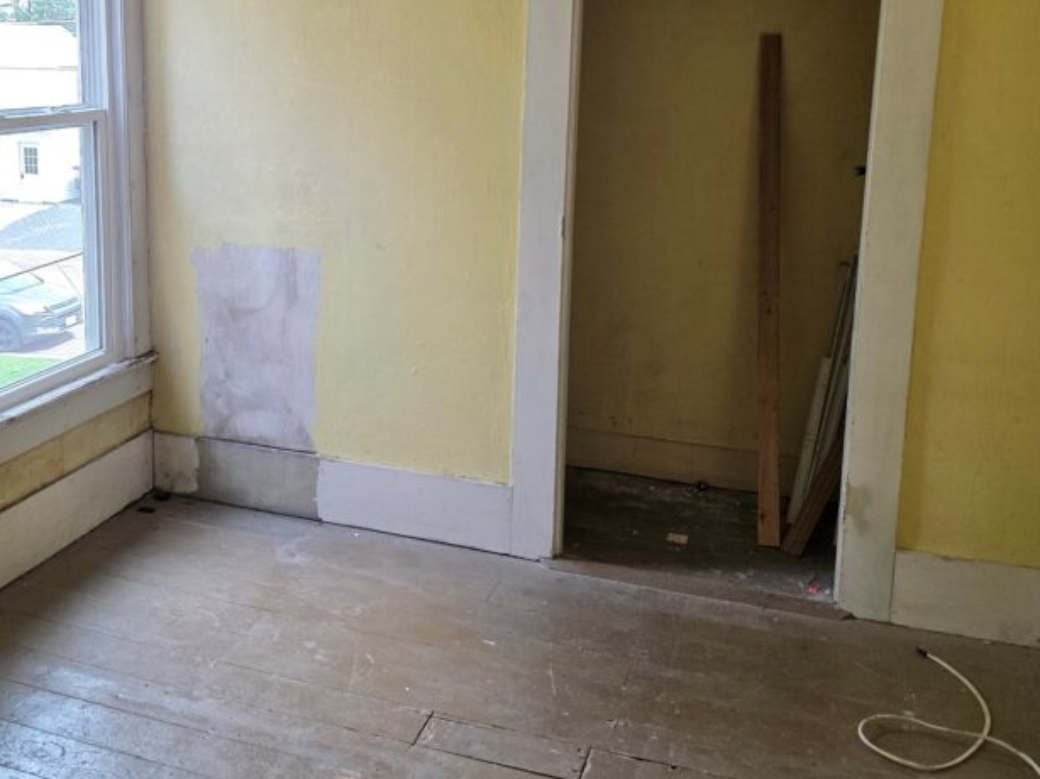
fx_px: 1201
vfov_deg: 35.6
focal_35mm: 40
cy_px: 268
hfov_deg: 46.3
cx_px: 372
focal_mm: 6.3
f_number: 1.7
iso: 200
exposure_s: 1/180
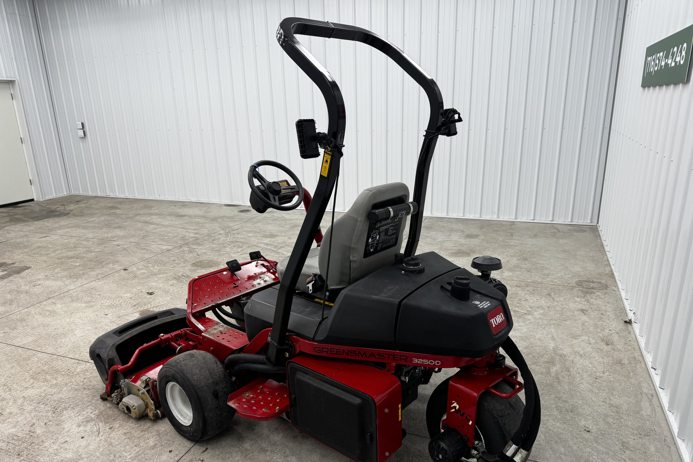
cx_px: 346
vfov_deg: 51.2
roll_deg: +1.0
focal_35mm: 25
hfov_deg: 71.5
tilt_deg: -17.5
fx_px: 481
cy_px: 258
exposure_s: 1/120
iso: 64
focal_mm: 6.76
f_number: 1.78
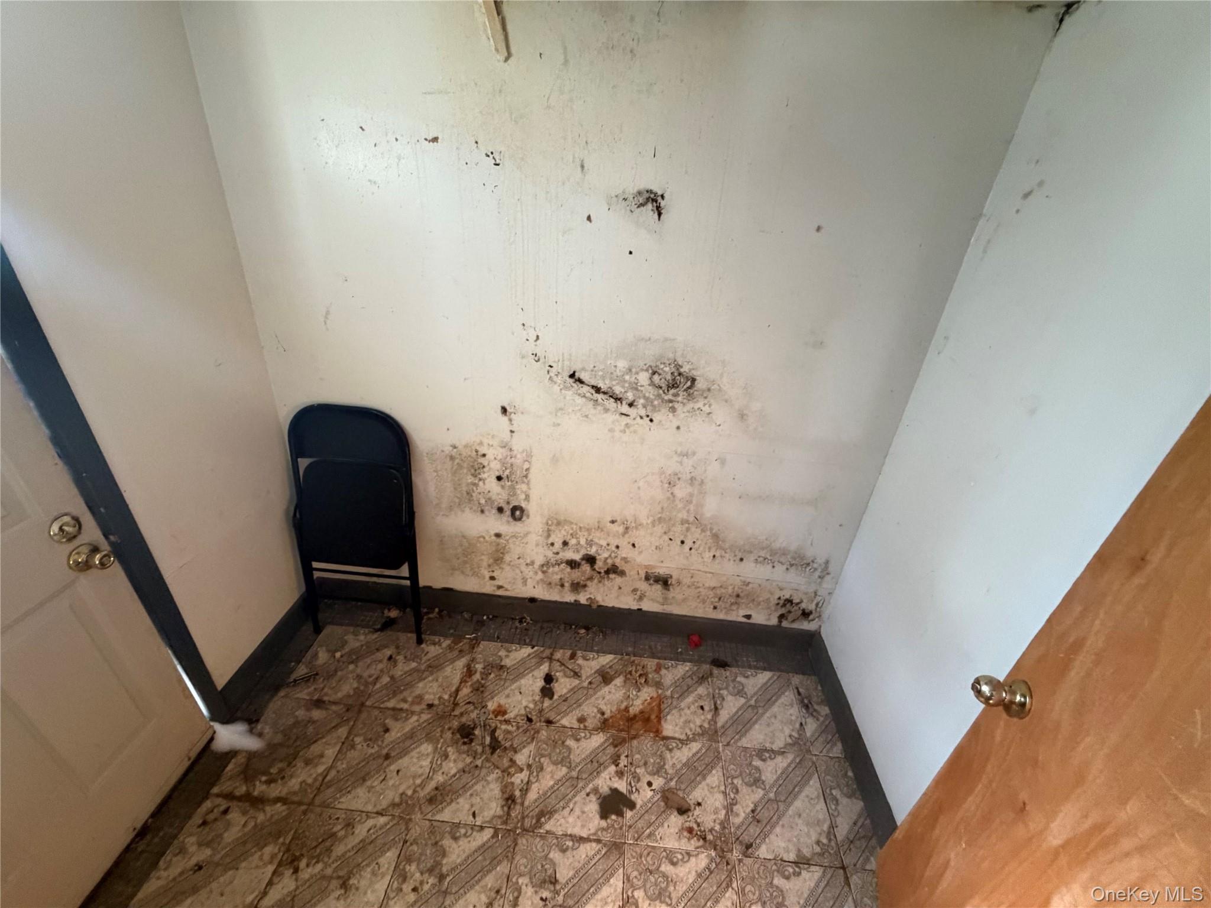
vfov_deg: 85.7
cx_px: 606
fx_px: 490
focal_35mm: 14
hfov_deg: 102.1
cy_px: 454
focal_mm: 2.22
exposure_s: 1/47
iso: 400
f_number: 2.2
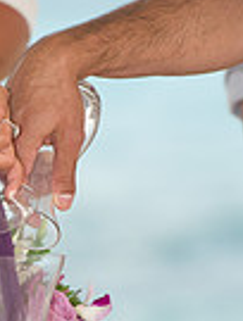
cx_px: 8
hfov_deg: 2.3
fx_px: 5944
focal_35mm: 638
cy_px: 326
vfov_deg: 3.1
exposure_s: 1/125
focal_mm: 200
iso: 200
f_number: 4.5
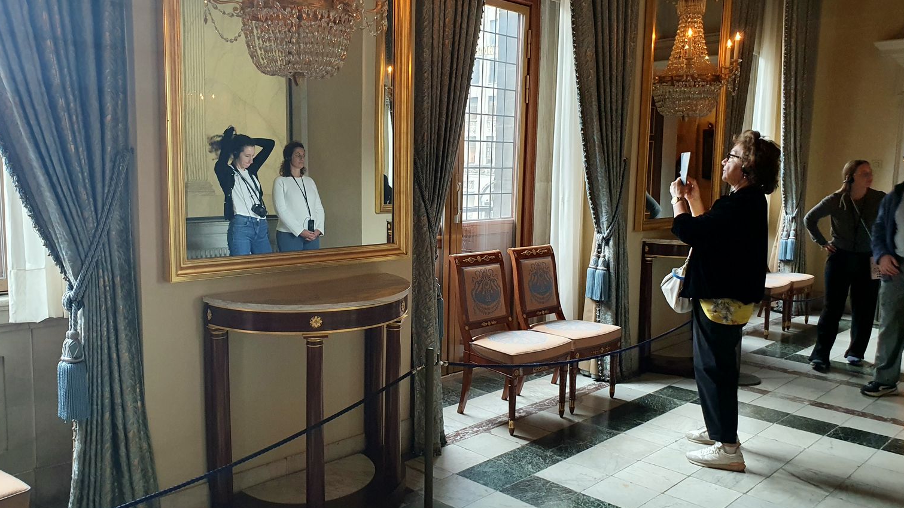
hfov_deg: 64.3
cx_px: 443
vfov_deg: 38.9
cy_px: 253
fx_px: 719
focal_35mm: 30
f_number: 2.4
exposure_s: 1/50
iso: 320
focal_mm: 4.3
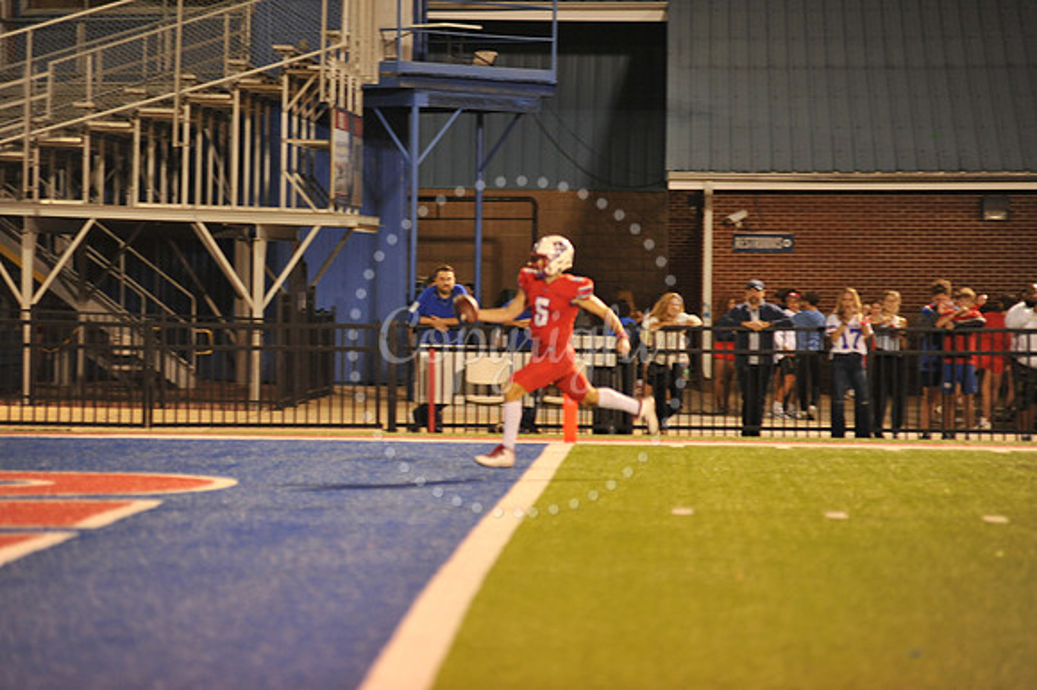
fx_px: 5758
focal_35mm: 200
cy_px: 345
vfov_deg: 6.9
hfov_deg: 10.3
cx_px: 518
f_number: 2.8
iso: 2000
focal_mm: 200
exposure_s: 1/200
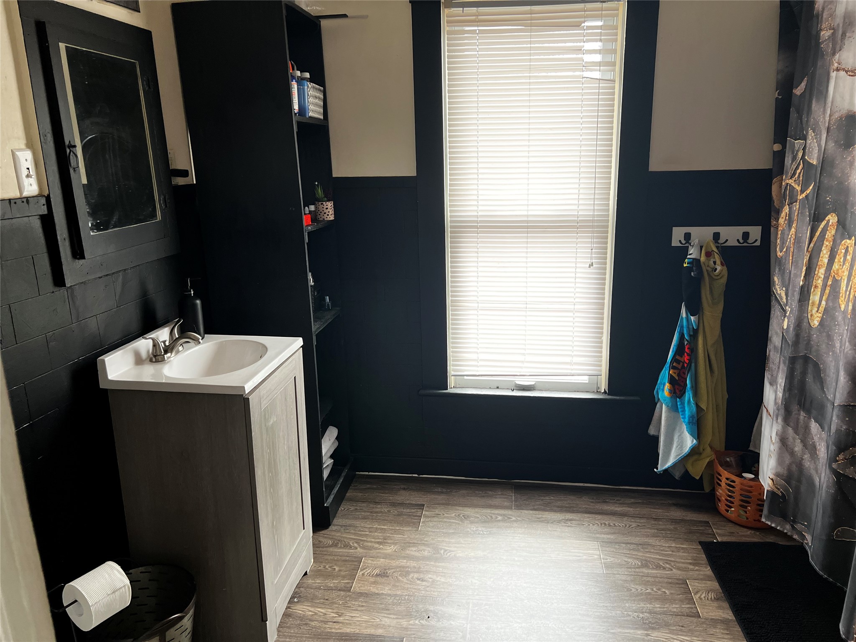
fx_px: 643
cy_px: 321
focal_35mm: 26
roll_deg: +1.4
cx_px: 428
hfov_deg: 67.3
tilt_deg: -14.3
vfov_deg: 53.1
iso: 125
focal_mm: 5.7
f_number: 1.5
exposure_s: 1/120
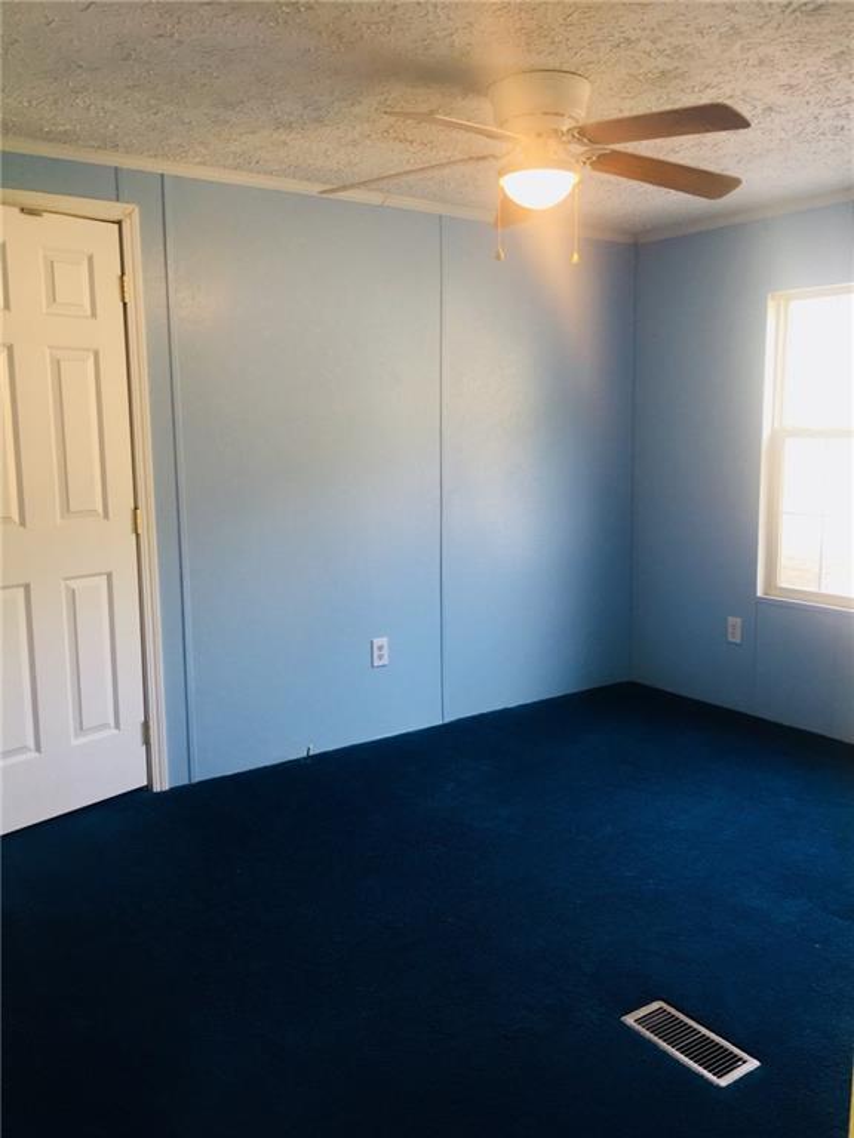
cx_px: 427
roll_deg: +1.4
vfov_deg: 61.7
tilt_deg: -6.5
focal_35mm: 29
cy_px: 569
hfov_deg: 48.2
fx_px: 954
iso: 40
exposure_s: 1/30
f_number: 2.2
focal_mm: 4.15
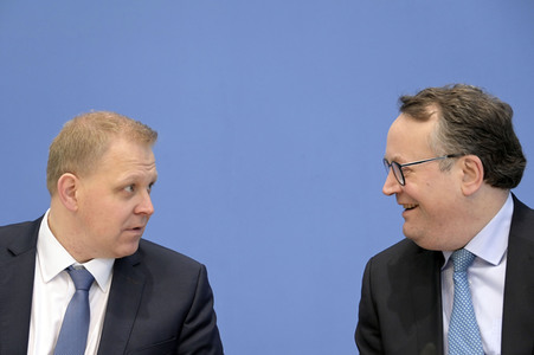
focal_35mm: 100
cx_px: 267
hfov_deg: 20.4
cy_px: 178
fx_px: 1482
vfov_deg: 13.7
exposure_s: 1/320
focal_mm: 100
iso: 3200
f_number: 5.3
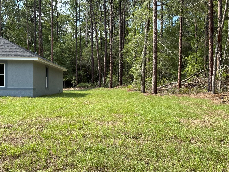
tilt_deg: +1.7
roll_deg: +0.3
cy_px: 86
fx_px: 318
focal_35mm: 48
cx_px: 114
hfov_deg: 39.7
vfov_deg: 30.3
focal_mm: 6.76
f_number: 1.78
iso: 100
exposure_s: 1/3534
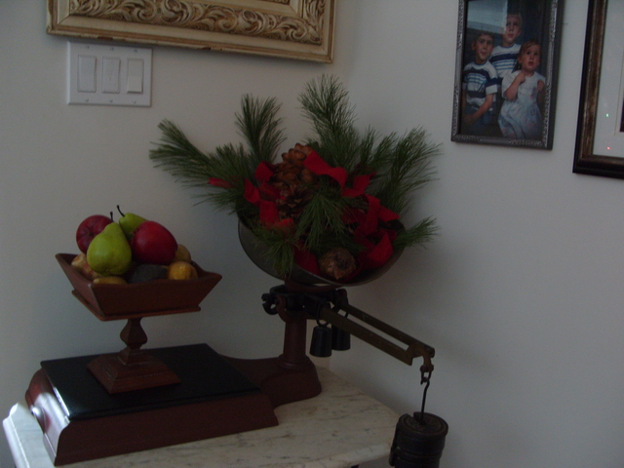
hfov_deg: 52.6
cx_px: 312
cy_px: 234
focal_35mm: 35
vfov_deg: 40.7
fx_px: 631
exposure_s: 1/8
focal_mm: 7.8
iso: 200
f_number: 2.8
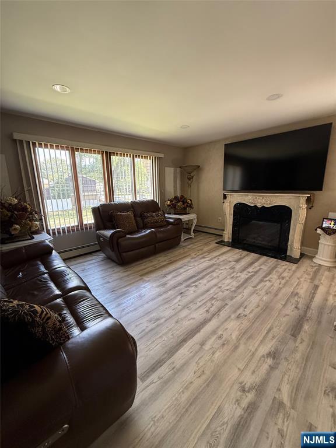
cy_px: 224
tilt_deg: -11.7
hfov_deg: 85.7
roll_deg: +0.7
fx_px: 181
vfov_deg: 102.1
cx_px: 168
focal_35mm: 14
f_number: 2.2
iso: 400
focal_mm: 2.22
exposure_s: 1/80
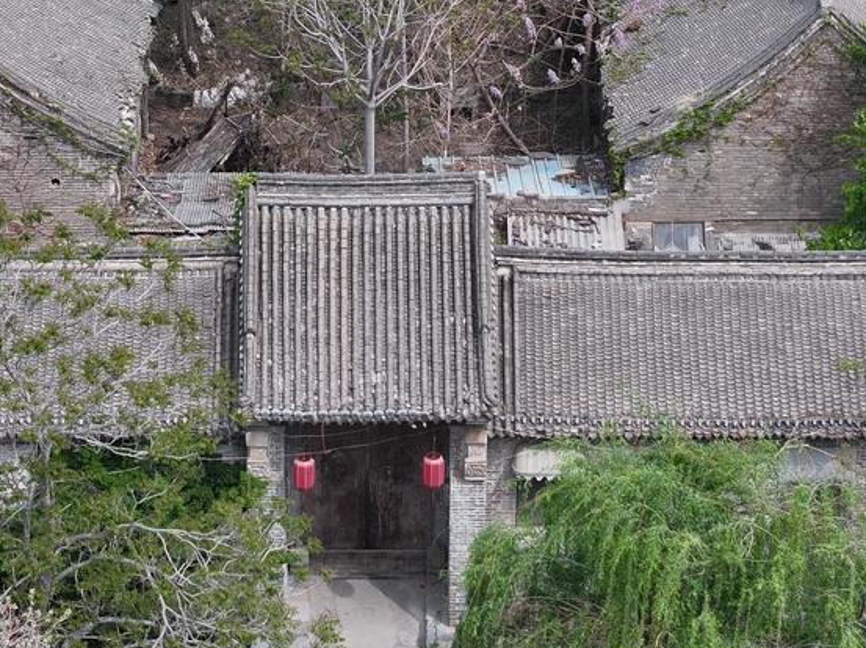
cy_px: 49
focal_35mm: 152
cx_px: 402
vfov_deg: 9.7
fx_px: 3800
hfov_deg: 13.0
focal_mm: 19.35
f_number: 2.8
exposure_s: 1/800
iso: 100
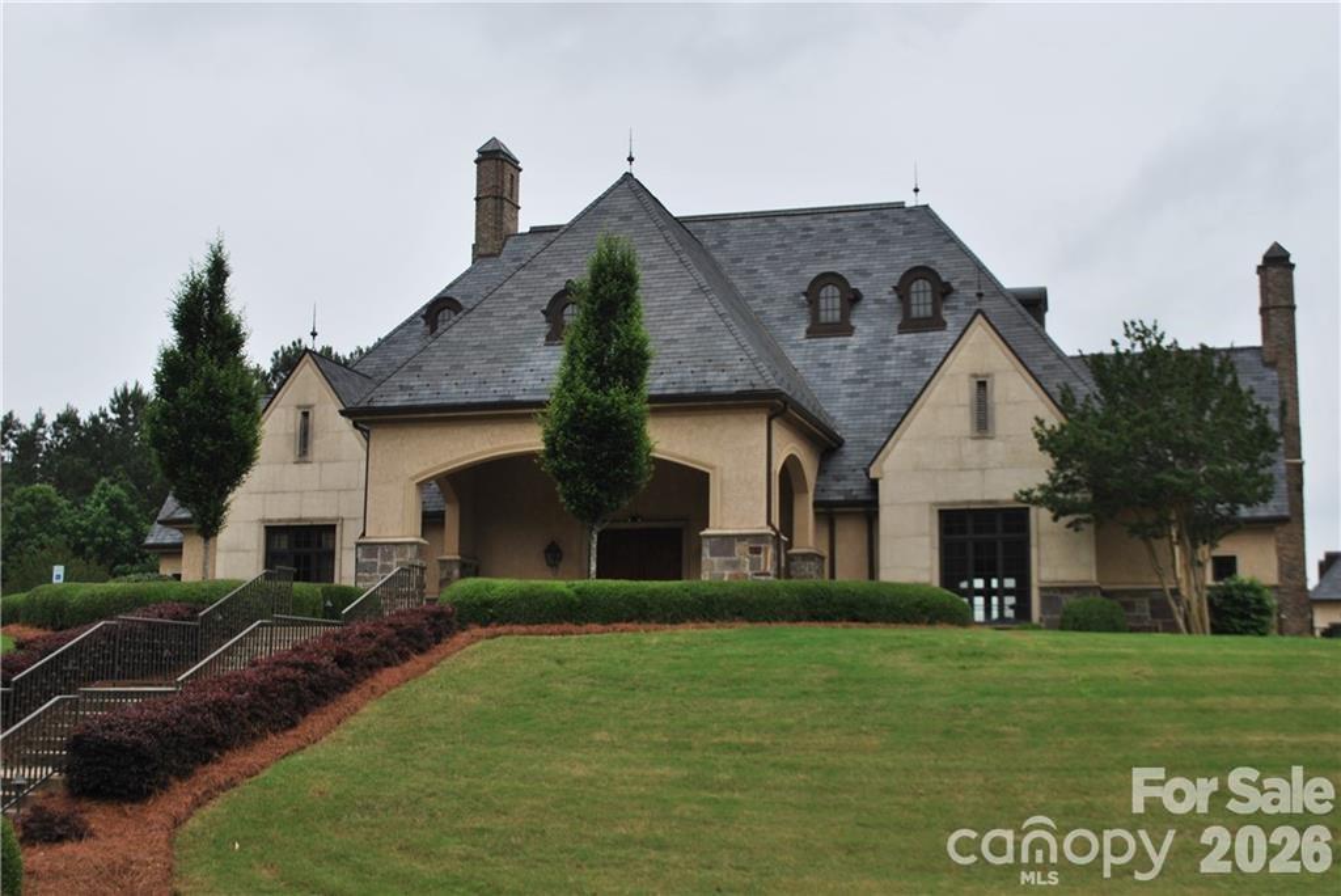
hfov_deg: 43.6
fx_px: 1677
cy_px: 448
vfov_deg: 29.9
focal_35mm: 45
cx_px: 670
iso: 100
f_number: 7.1
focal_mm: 30
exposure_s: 1/200
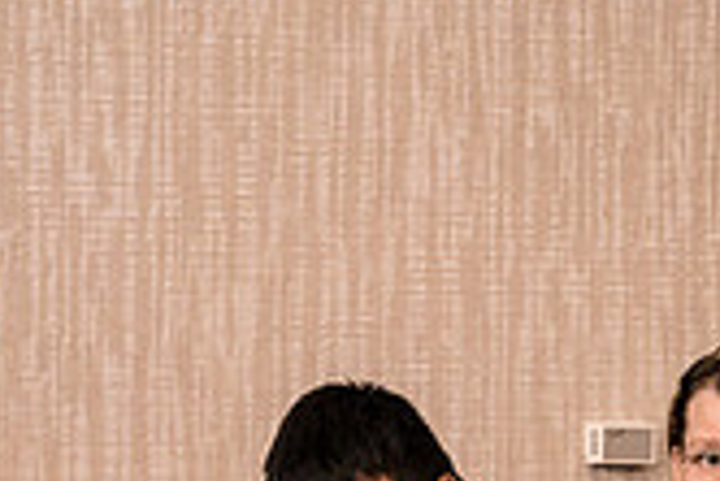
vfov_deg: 5.6
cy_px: 812
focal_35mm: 244
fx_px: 4884
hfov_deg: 8.4
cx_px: 538
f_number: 2.8
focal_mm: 70
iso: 5000
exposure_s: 1/60
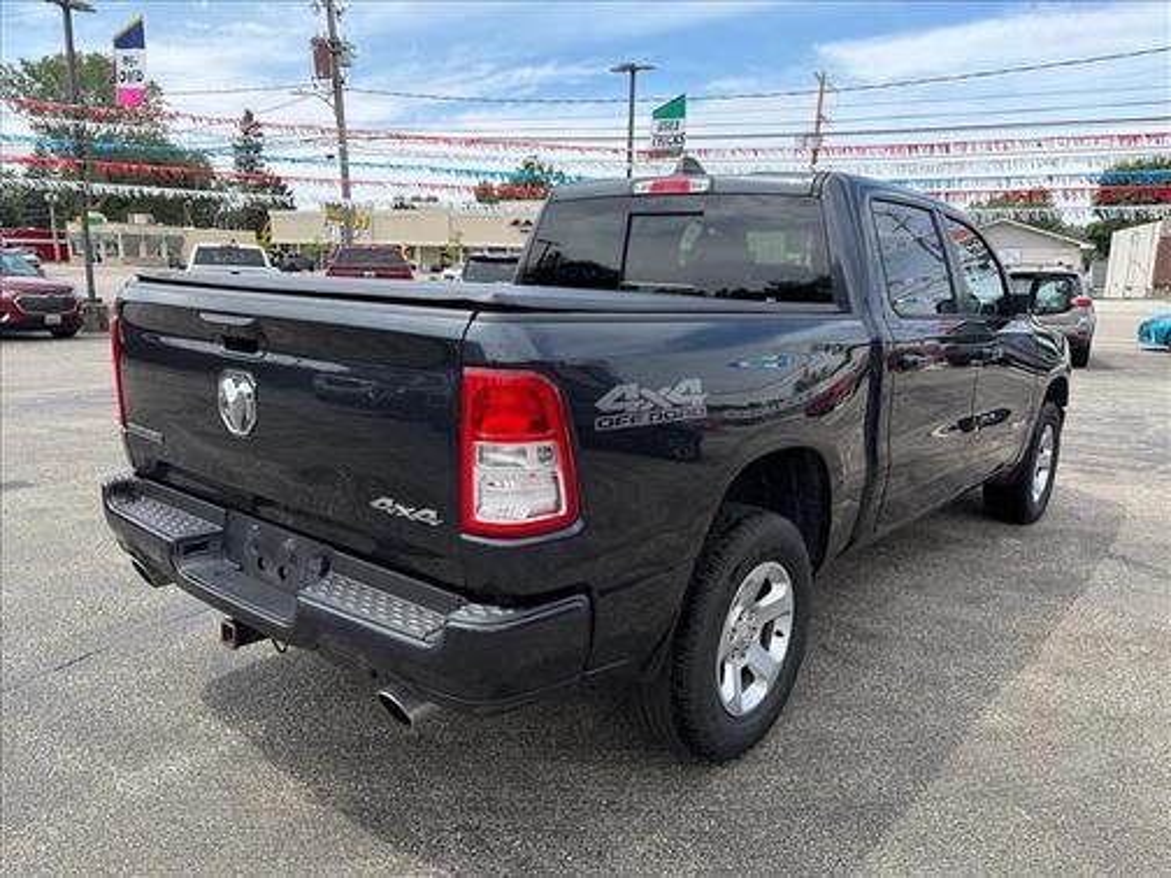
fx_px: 880
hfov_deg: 67.3
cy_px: 439
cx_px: 586
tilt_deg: -10.9
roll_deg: -0.1
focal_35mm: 26
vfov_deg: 53.1
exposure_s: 1/2075
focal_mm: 5.96
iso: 50
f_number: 1.6
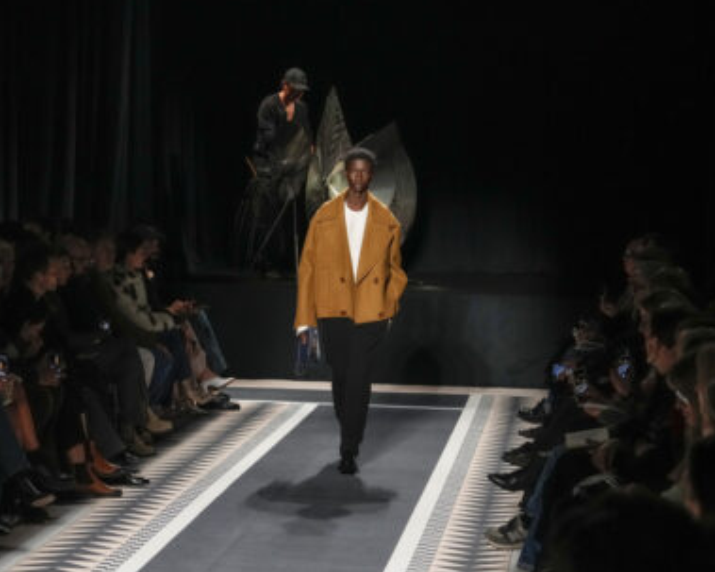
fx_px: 2348
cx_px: 347
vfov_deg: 13.9
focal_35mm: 111
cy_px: 243
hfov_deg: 17.3
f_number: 4
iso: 3200
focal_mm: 70
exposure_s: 1/640
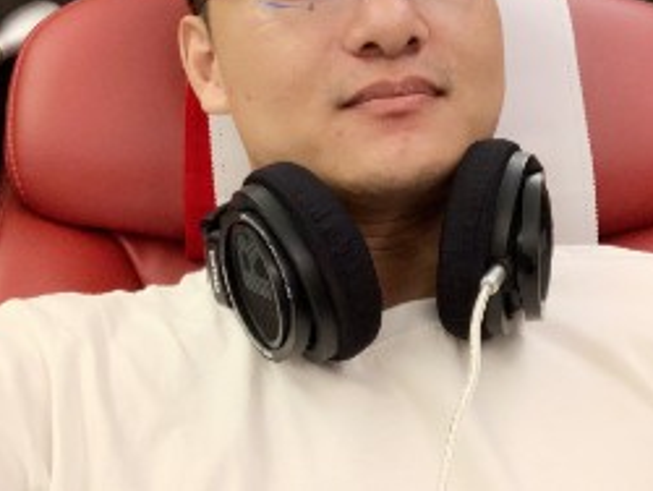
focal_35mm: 51
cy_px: 102
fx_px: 963
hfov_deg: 37.3
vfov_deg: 28.0
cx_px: 393
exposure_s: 1/49
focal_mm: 2.87
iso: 320
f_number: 2.2
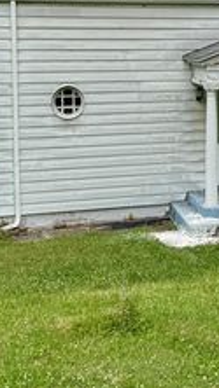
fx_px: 609
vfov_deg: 34.2
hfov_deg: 20.0
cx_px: 200
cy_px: 69
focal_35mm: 59
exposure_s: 1/4608
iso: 80
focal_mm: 6.76
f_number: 1.78
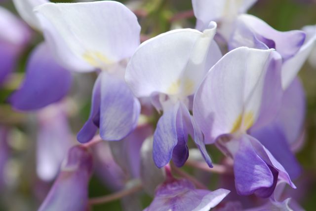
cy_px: 106
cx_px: 158
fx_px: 1384
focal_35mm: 158
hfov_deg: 13.0
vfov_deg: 8.7
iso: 100
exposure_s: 1/250
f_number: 8
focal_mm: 105
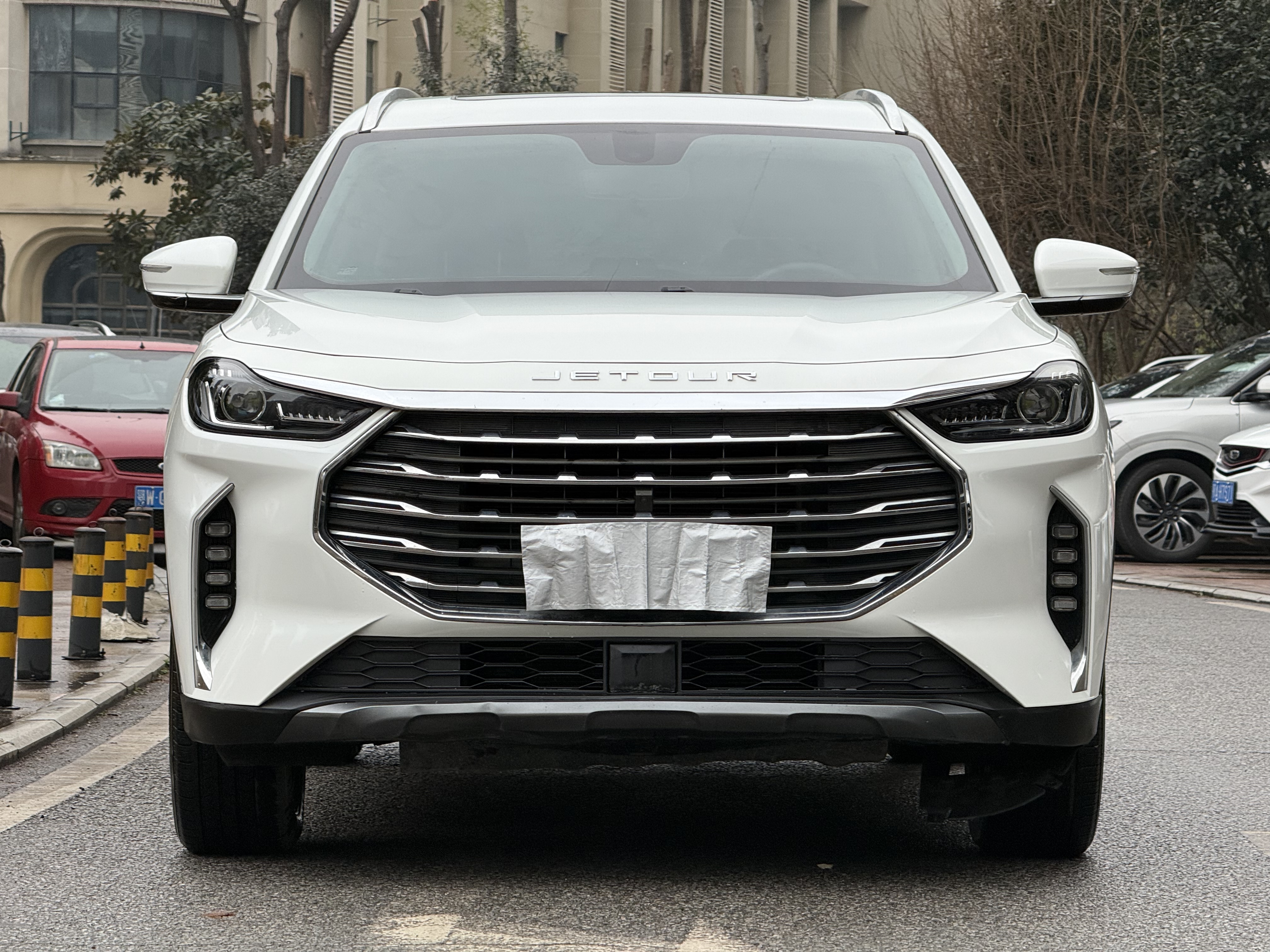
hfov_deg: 16.4
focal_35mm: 120
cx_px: 635
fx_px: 4403
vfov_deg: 12.3
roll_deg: -0.8
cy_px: 476
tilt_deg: -0.7
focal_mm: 15.66
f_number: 2.8
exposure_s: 1/99
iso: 50
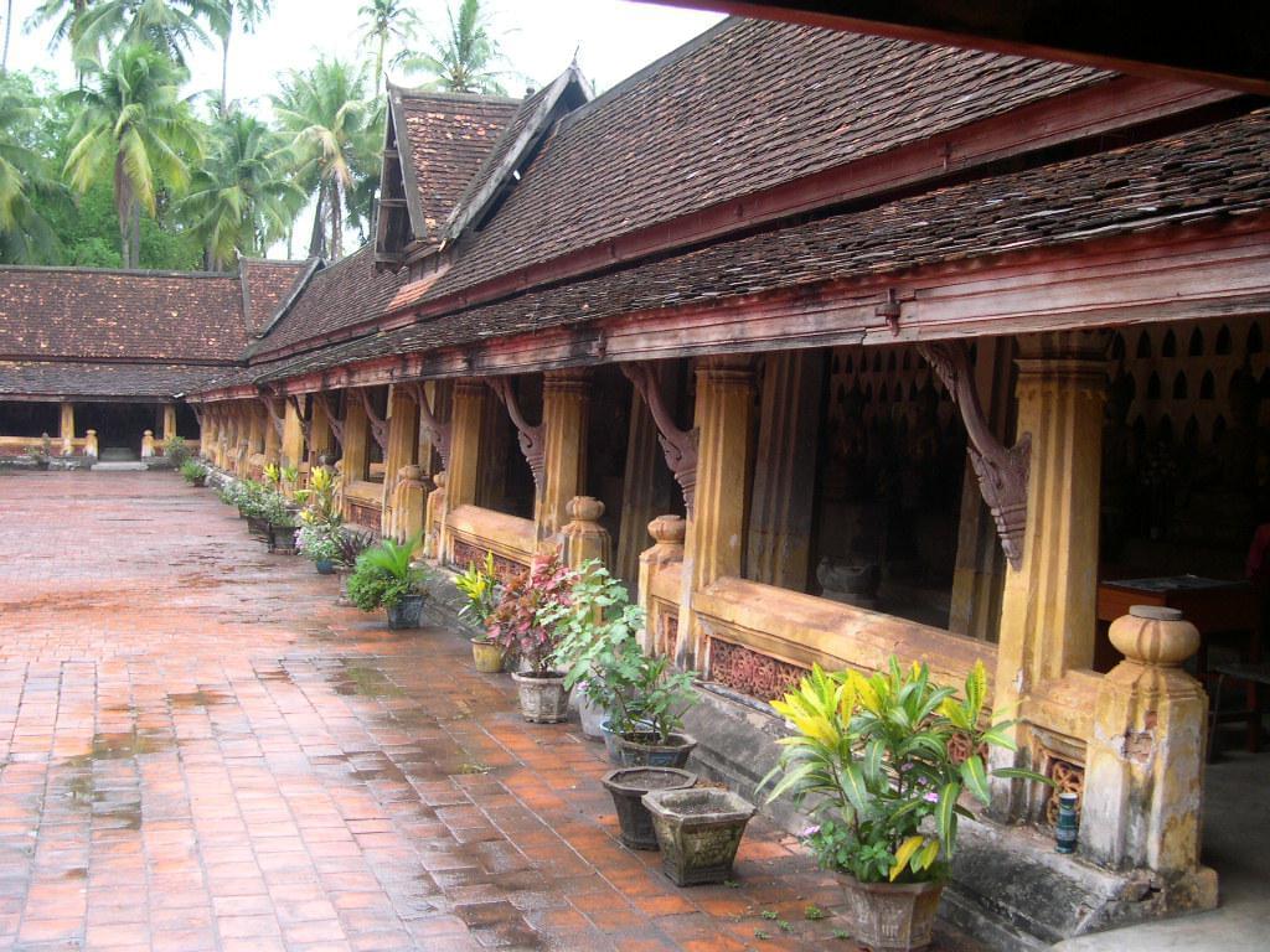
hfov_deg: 49.0
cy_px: 476
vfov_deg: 37.7
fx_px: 1394
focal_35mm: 38
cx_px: 635
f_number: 2.8
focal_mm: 8
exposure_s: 1/127
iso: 100
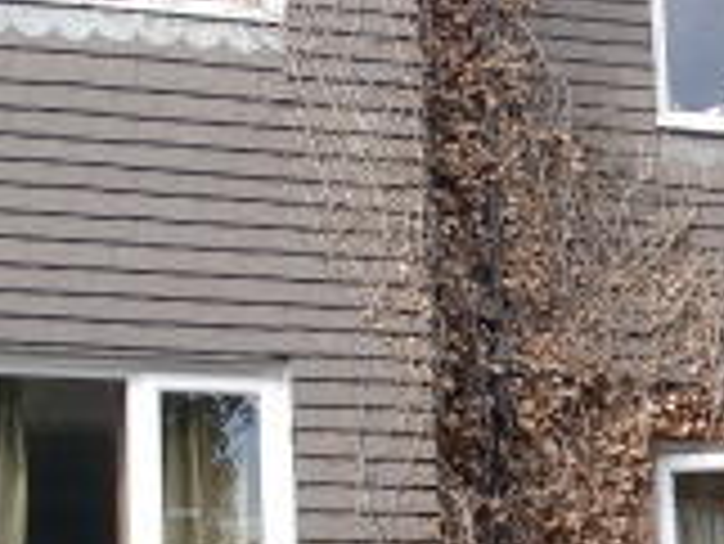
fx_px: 2993
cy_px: 463
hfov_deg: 13.6
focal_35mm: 143
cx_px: 715
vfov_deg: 10.3
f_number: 2.8
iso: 64
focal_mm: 6.3
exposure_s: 1/400
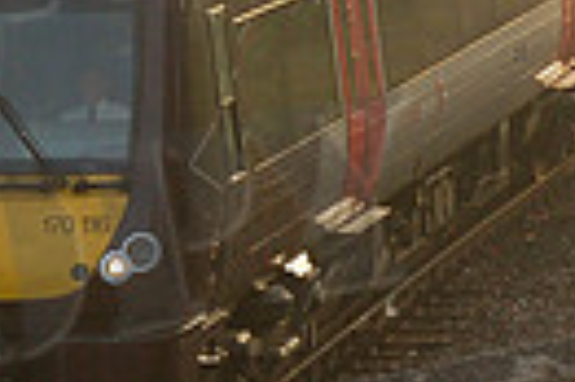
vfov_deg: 4.0
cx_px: 44
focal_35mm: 346
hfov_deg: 6.0
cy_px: 66
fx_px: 5519
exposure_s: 1/500
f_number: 4.5
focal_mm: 52
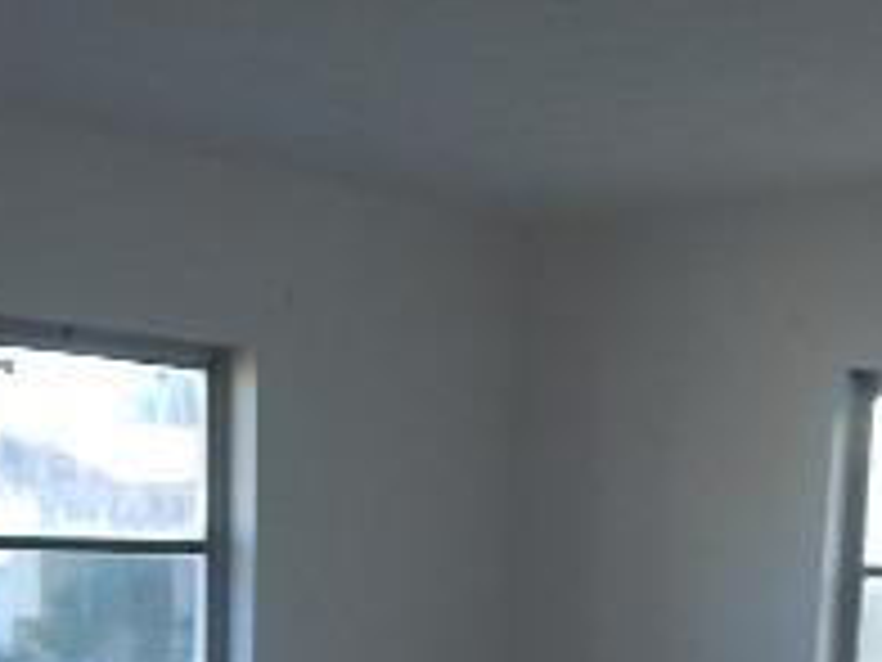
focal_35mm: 72
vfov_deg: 18.8
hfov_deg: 27.0
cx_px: 400
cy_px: 892
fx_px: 1835
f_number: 3
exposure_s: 1/40
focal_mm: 4
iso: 125
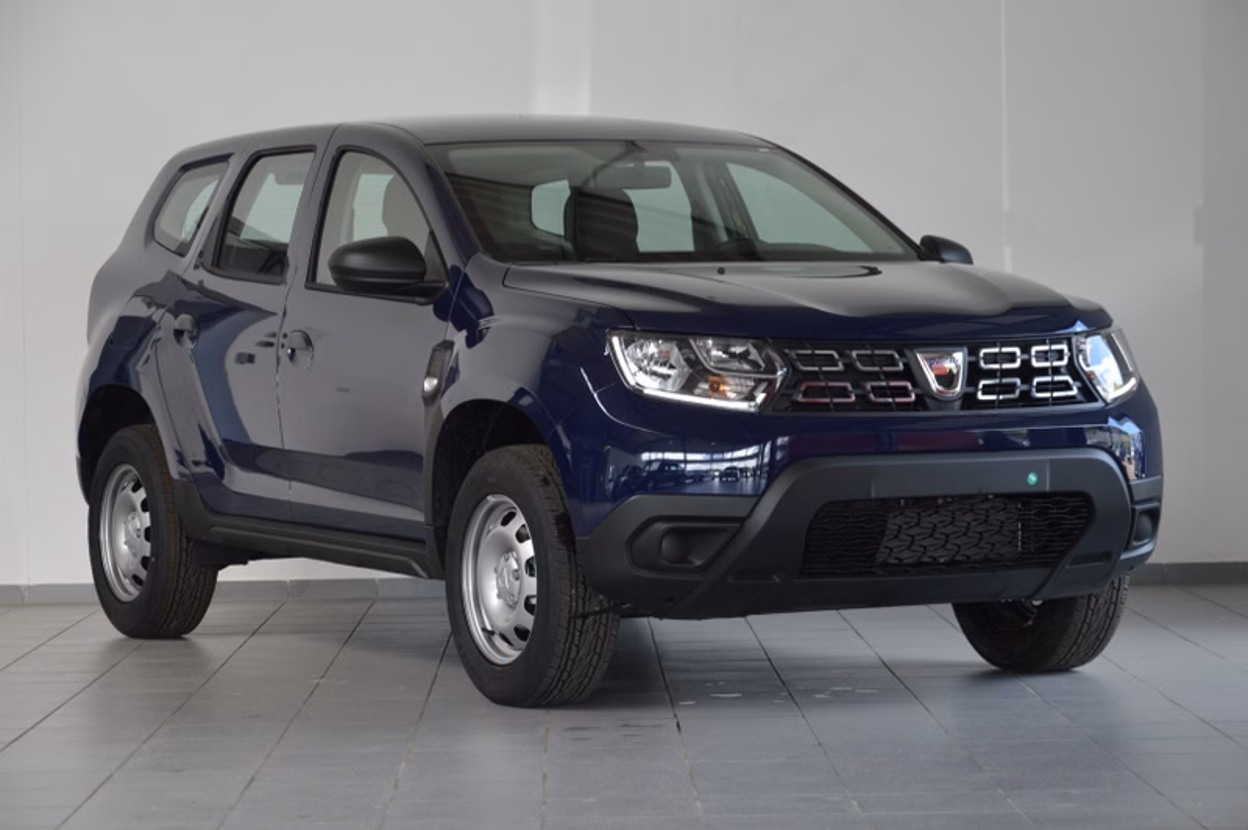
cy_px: 415
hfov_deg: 19.5
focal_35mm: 105
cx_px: 624
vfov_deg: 13.0
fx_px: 3637
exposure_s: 1/100
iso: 400
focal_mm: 70
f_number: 5.3
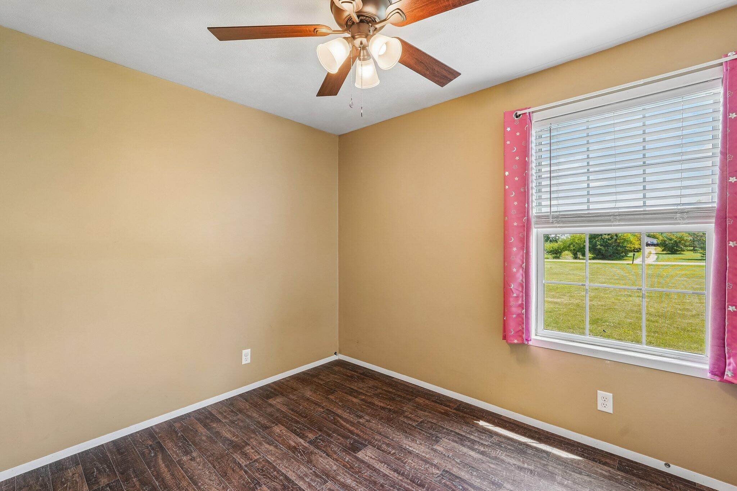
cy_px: 246
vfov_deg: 72.0
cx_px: 368
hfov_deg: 95.0
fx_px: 338
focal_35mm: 16
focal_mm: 16.5
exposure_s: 1/25
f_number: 8
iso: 400
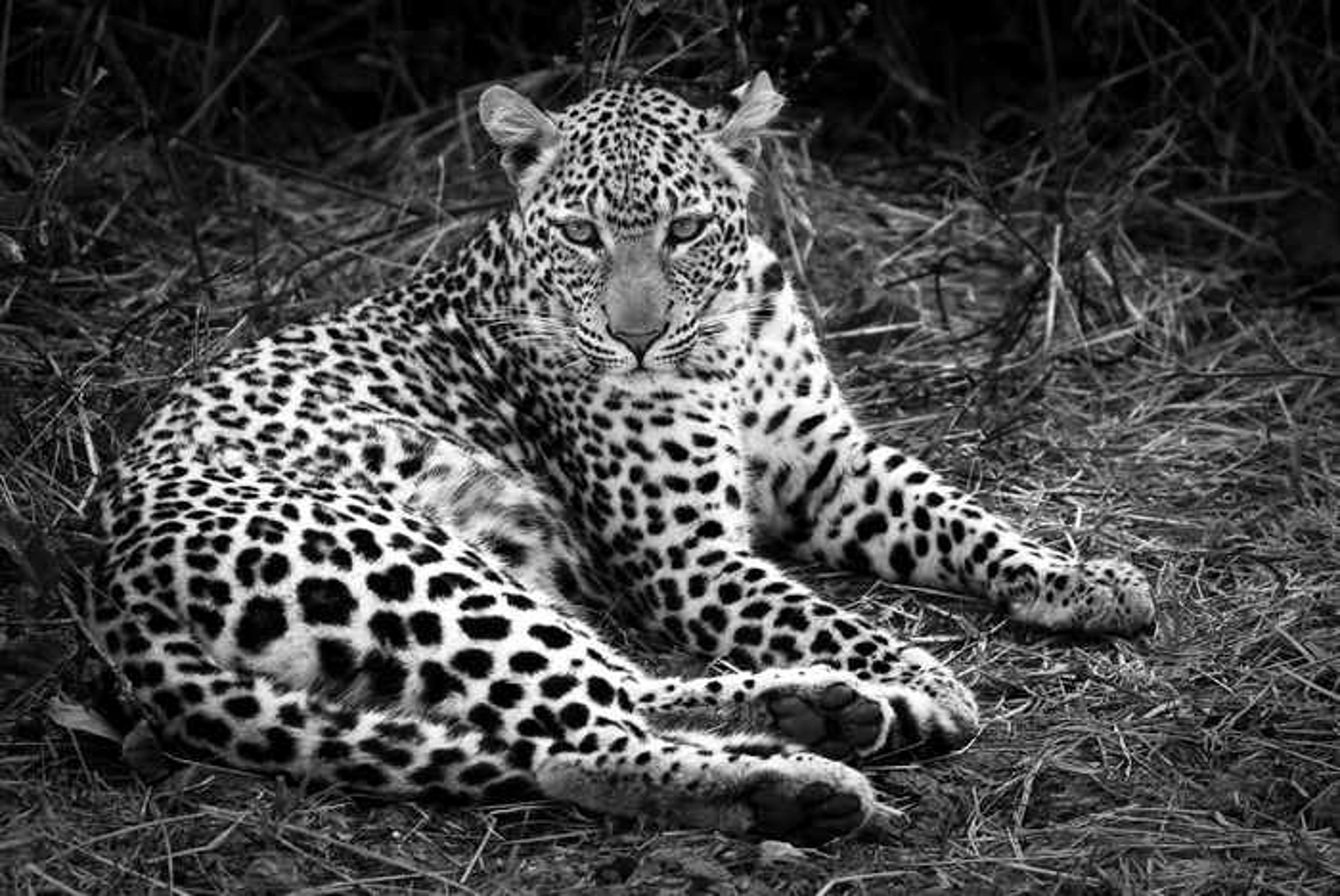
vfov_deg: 4.2
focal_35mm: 330
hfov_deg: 6.2
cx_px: 670
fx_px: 12293
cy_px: 448
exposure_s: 1/125
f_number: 5.6
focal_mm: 220
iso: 250
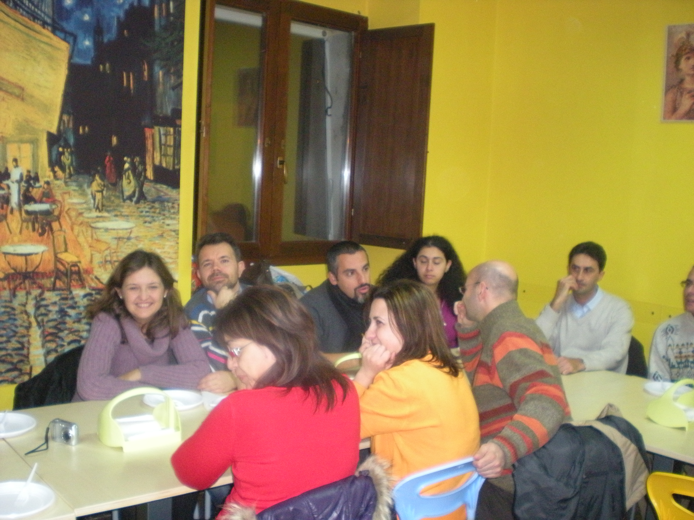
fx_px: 762
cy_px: 260
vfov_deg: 37.7
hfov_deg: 49.0
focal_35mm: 38
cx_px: 347
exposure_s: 1/60
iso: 499
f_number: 3.1
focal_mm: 6.3
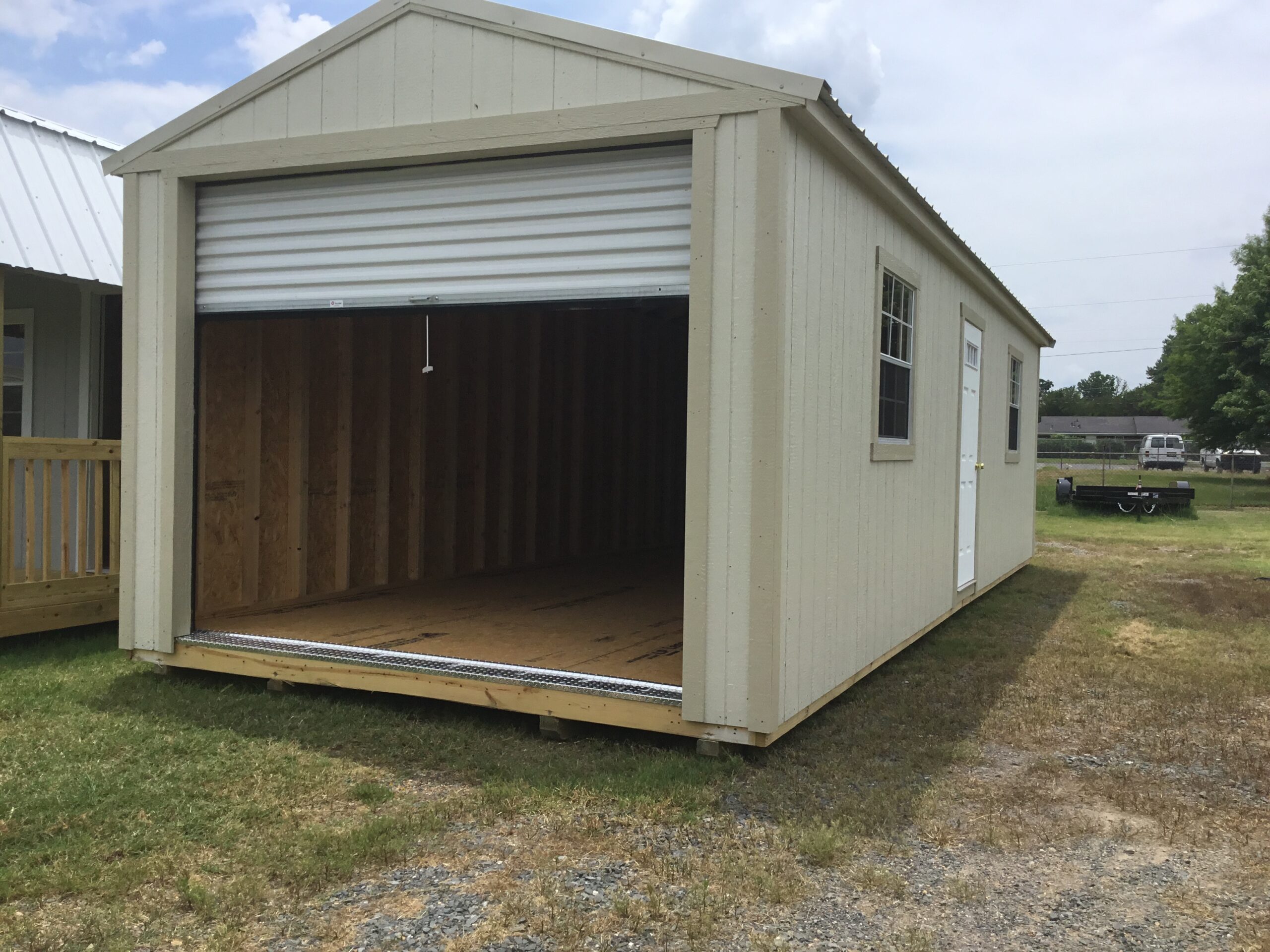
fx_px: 1137
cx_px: 635
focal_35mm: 31
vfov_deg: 45.4
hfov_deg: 58.4
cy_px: 476
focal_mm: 3.3
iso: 25
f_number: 2.4
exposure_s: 1/1988
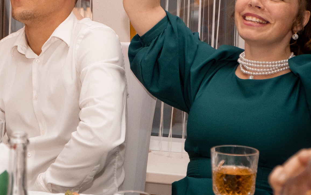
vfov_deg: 8.6
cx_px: 16
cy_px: -11
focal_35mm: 152
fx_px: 1288
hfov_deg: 13.6
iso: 800
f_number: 4
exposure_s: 1/125
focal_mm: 44.4
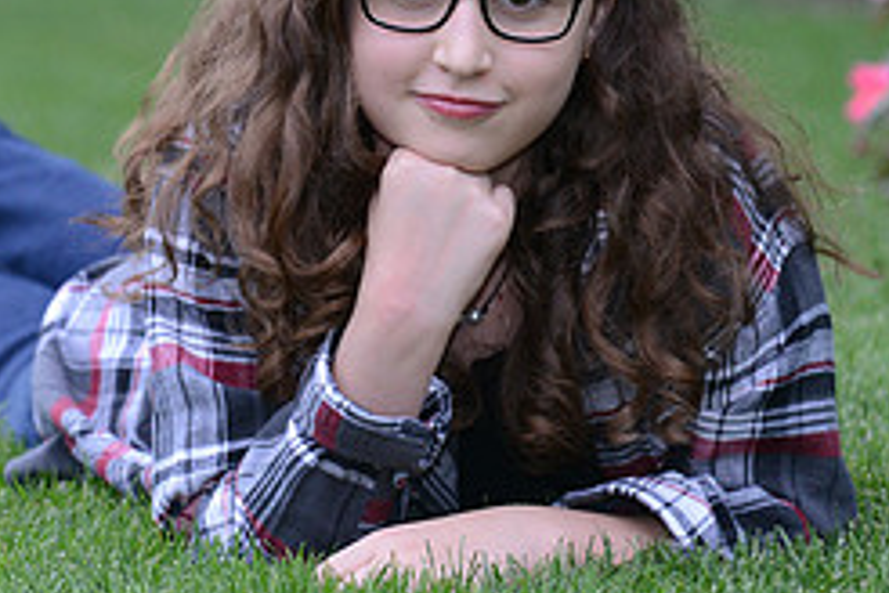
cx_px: 307
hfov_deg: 5.5
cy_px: 20
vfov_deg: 3.6
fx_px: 9309
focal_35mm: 377
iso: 1250
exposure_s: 1/100
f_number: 5.6
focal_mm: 160
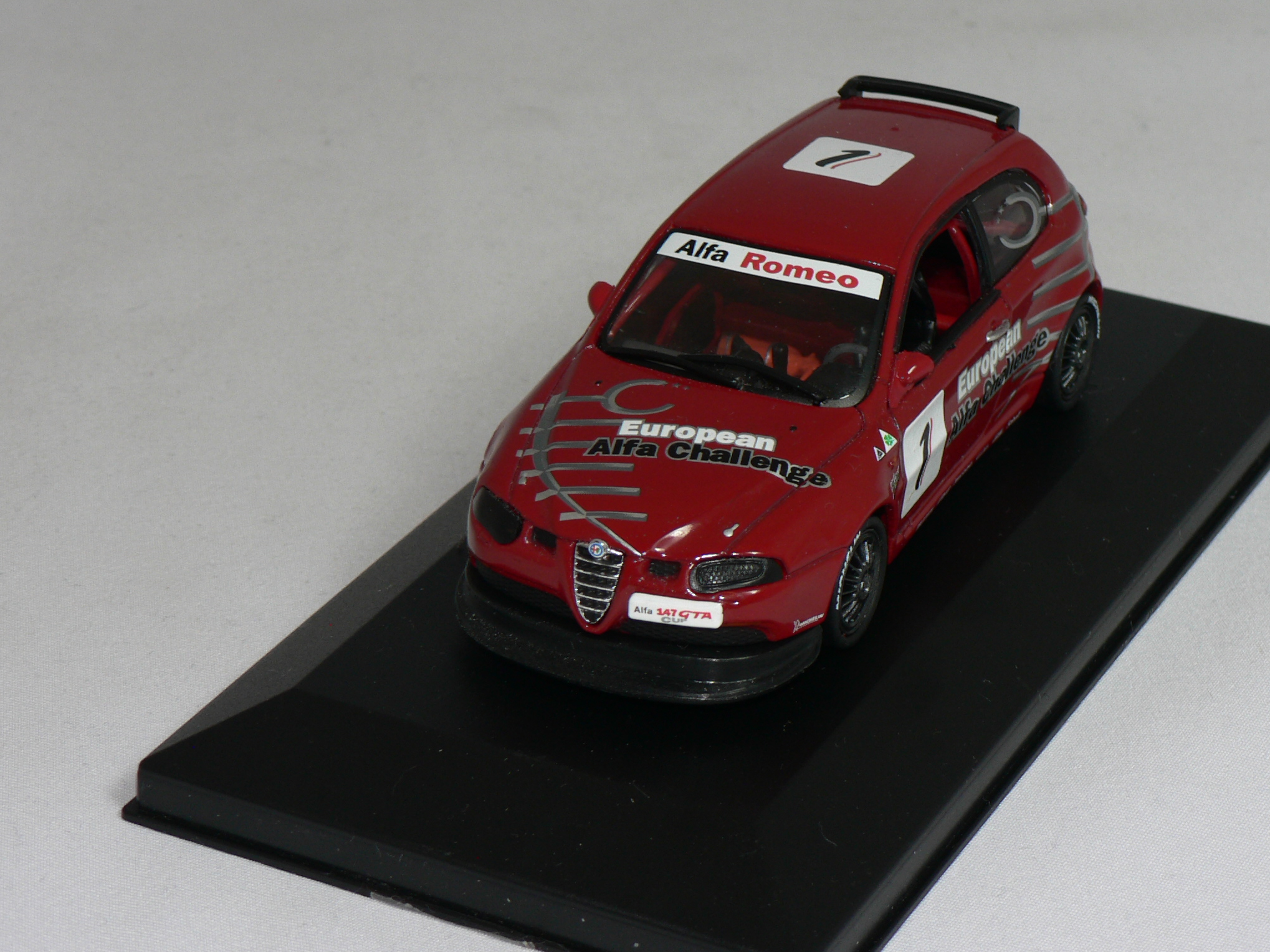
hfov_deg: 19.1
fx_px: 3779
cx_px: 768
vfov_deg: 14.4
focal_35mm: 103
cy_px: 402
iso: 80
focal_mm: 13.7
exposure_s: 1/60
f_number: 4
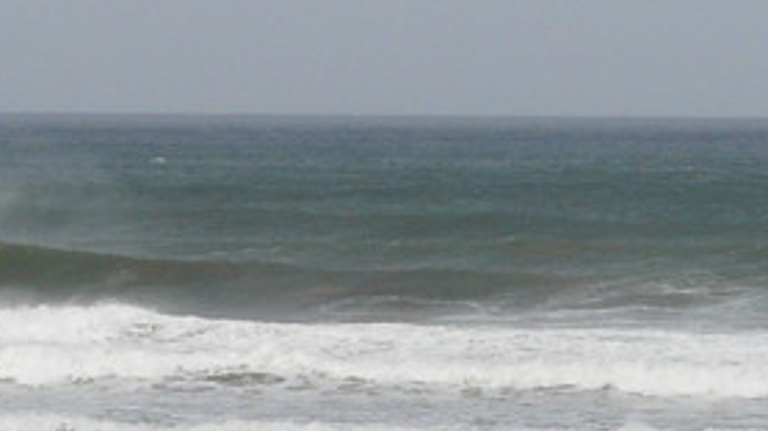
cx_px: 79
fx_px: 11255
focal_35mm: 553
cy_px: 246
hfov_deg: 3.9
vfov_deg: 2.2
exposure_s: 1/400
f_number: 5.6
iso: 100
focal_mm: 26.4
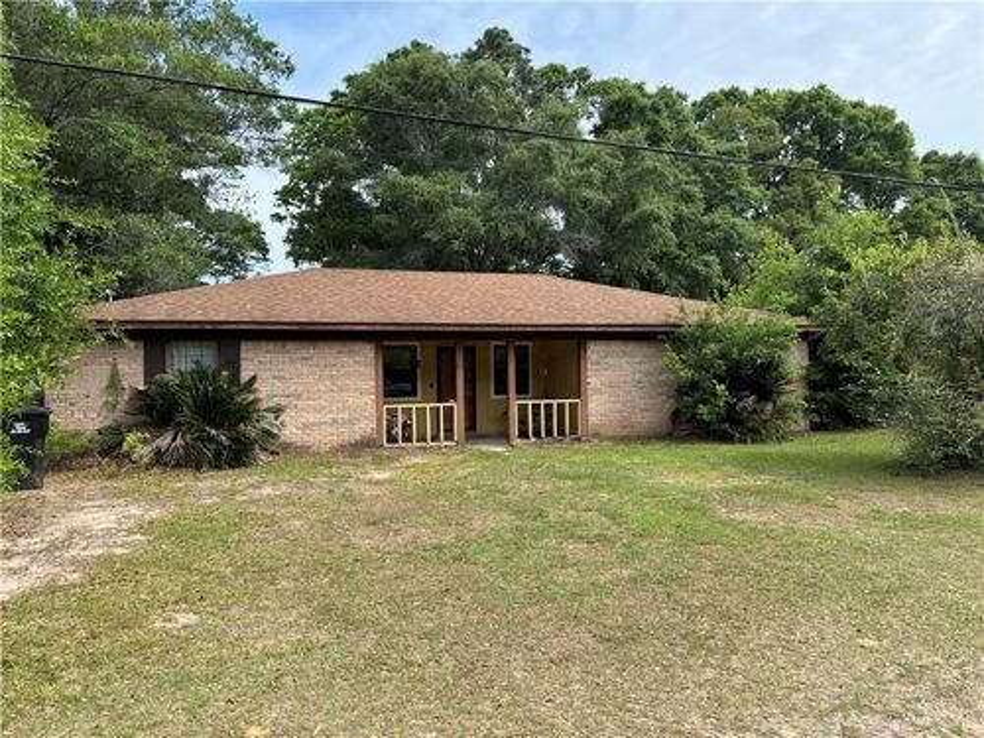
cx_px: 492
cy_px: 369
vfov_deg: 53.1
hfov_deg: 67.3
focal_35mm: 26
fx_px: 739
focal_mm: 5.96
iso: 50
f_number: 1.6
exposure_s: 1/1499
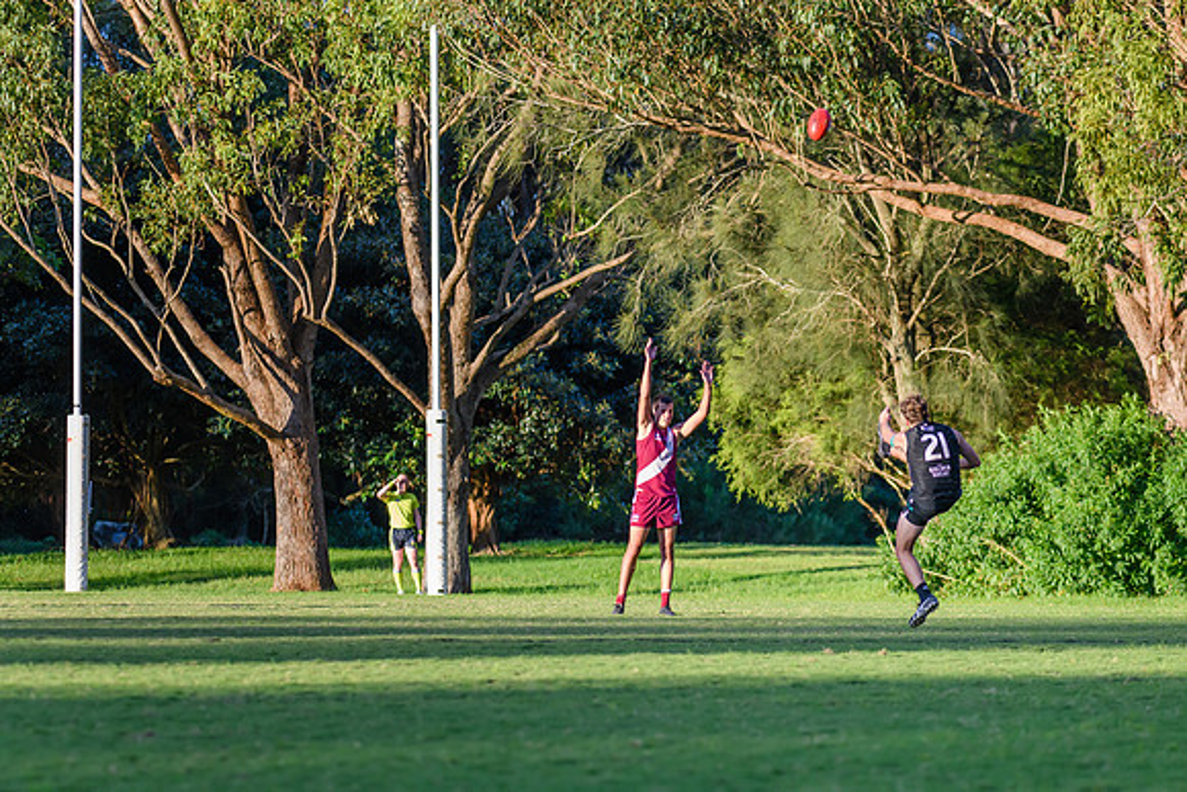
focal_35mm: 178
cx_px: 876
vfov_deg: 7.7
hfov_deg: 11.5
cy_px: 491
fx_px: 5873
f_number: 2.8
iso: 900
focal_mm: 120
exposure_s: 1/2500
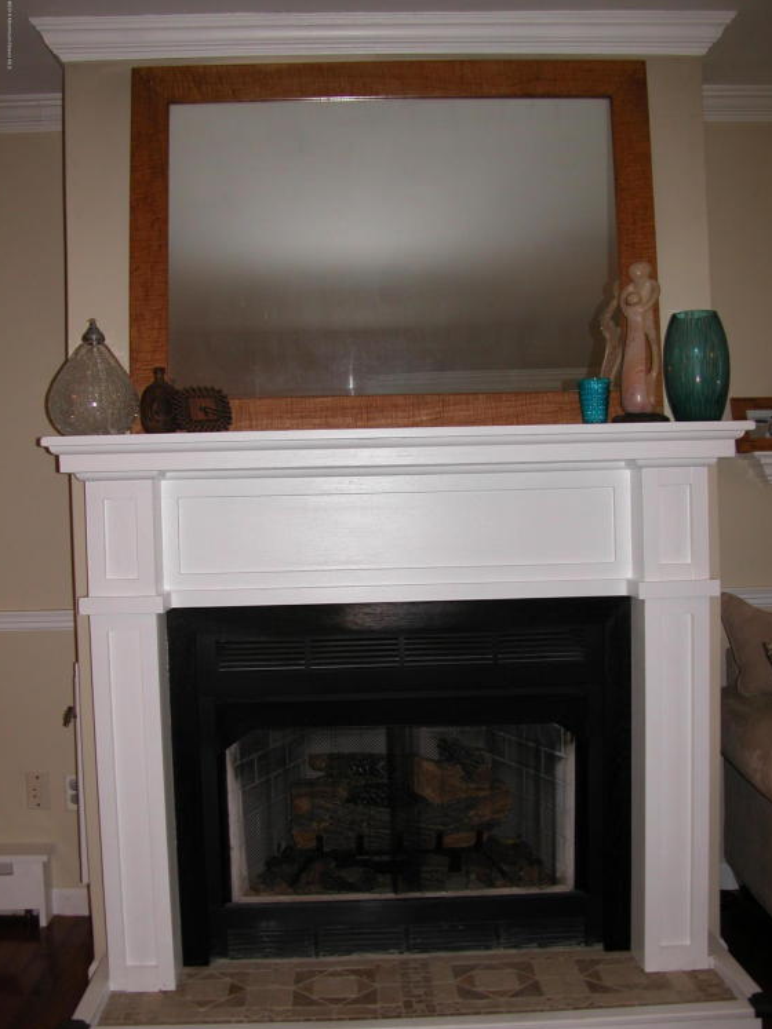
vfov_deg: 51.4
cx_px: 382
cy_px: 528
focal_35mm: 36
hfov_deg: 39.6
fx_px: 1071
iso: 100
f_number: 2.8
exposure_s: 1/60
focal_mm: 8.9
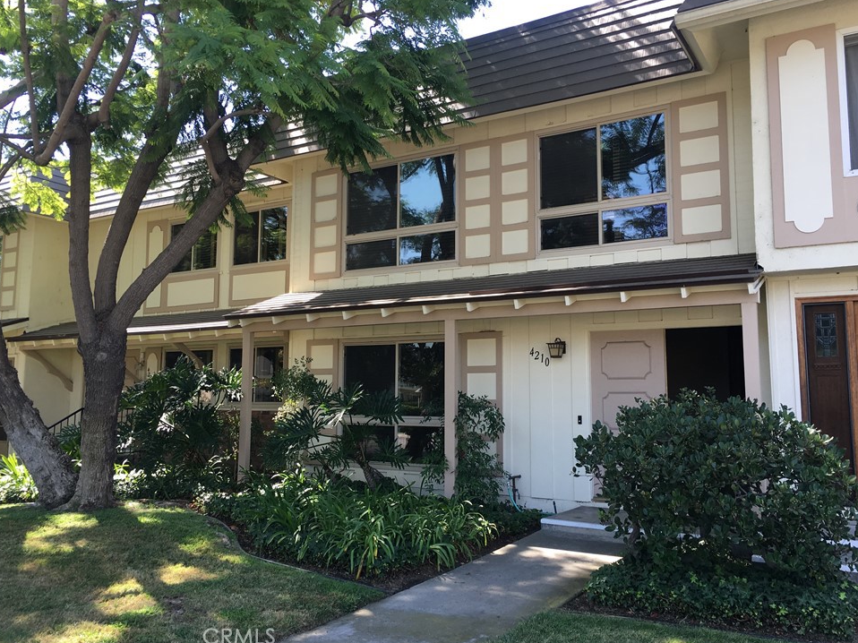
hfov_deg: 58.4
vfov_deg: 45.4
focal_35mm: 31
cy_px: 305
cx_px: 418
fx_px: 768
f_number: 2.2
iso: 25
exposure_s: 1/160
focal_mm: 4.15
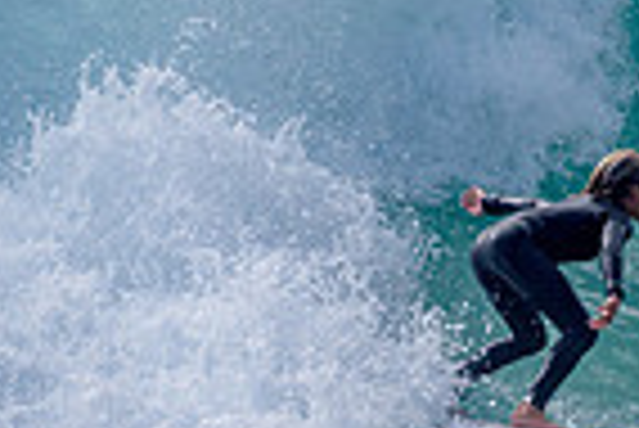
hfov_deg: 0.8
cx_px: 878
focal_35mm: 2507
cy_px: 220
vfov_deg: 0.5
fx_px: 44544
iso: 160
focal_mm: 500
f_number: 5.6
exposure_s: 1/2000
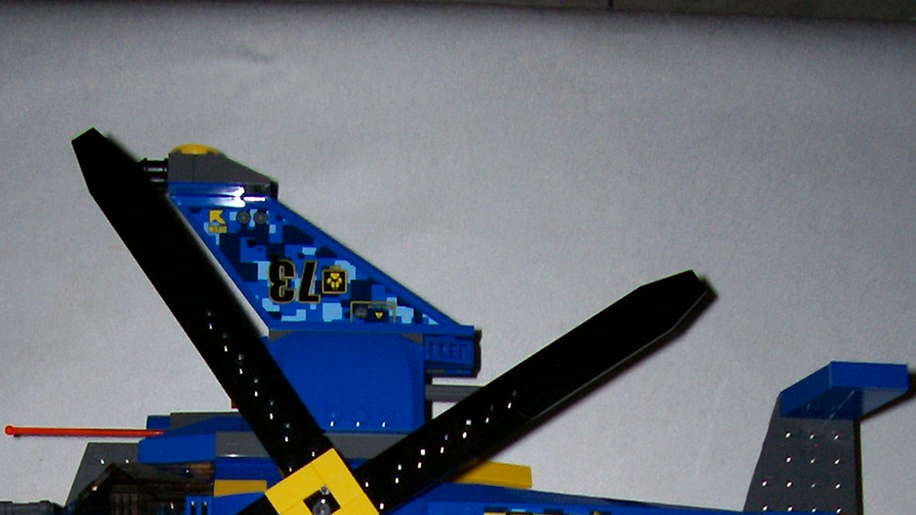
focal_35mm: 77
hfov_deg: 27.5
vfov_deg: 14.2
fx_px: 1870
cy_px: 873
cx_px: 436
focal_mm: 5.6
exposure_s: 1/64
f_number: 2.7
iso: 80
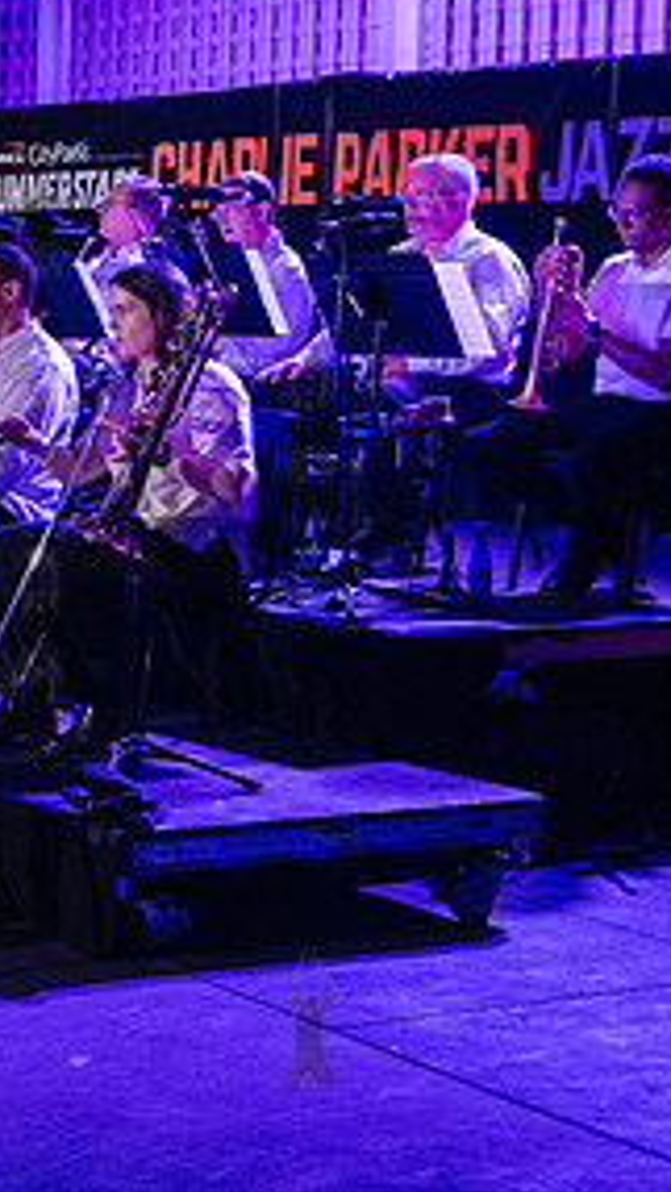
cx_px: -500
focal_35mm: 85
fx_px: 2687
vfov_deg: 24.9
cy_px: 411
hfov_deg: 13.0
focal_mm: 40
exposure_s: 1/500
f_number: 3.5
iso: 5000
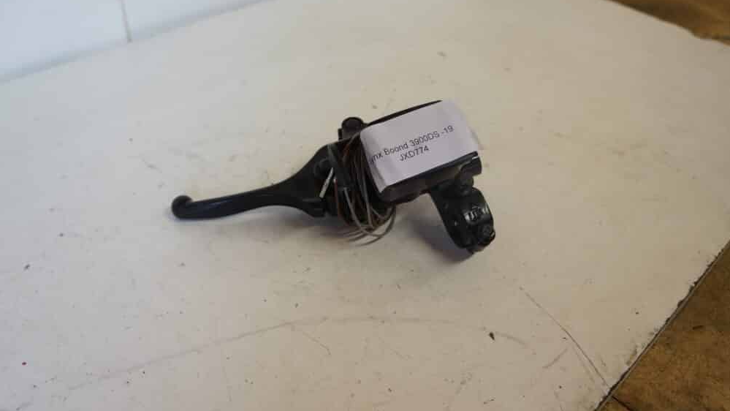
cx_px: 361
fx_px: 561
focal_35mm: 29
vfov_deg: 40.1
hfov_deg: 66.1
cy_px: 171
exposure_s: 1/60
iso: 400
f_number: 3.5
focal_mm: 18
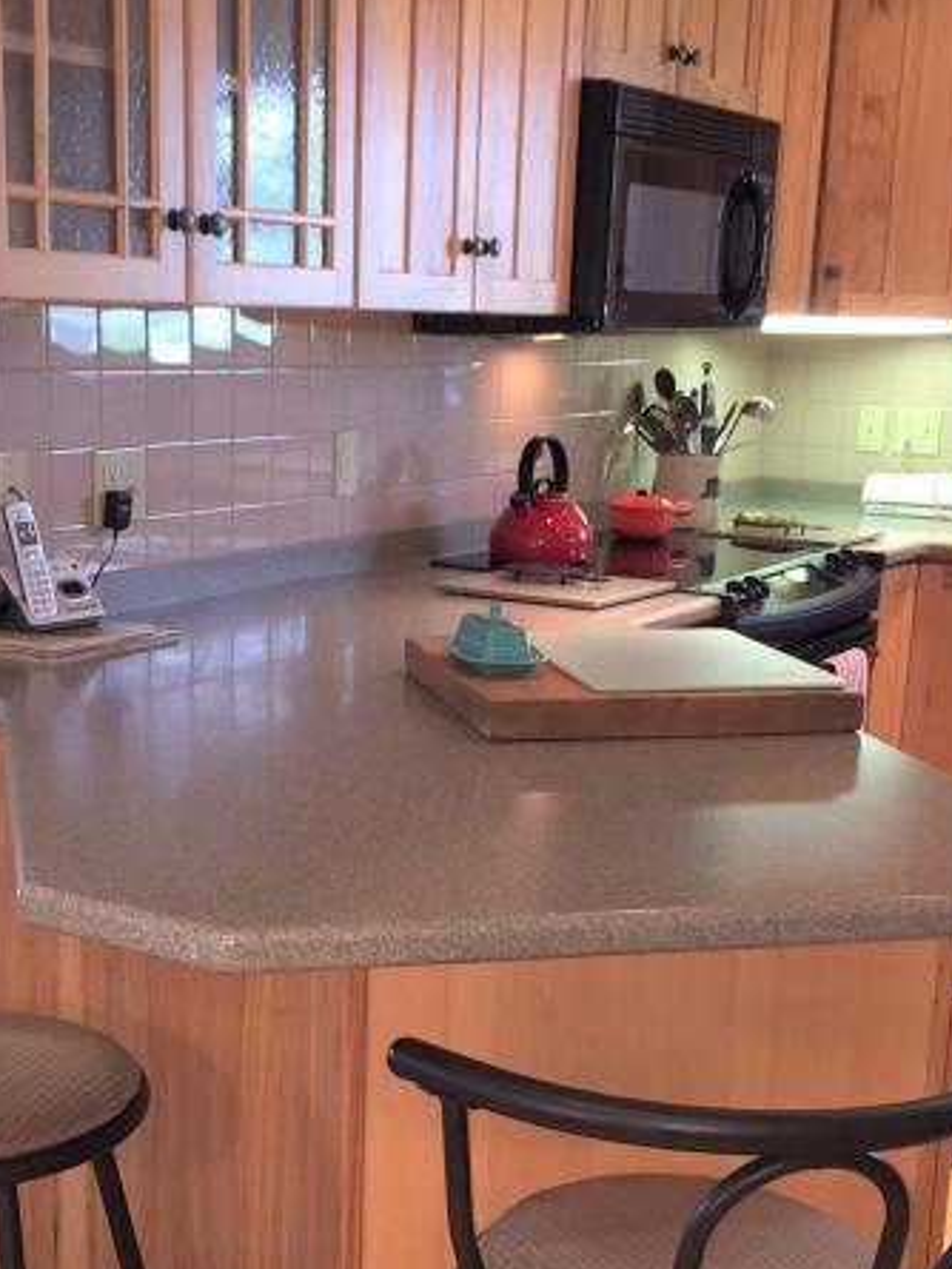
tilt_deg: -14.4
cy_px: 798
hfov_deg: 29.1
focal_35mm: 50
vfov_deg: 37.9
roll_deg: -1.2
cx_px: 399
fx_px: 1833
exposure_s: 1/30
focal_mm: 4.15
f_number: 2.2
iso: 64
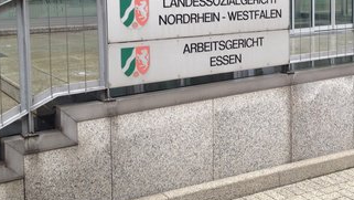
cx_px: 269
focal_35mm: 60
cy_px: 14
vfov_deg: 19.7
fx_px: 564
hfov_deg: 34.1
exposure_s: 1/40
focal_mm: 4.28
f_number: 2.4
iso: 50
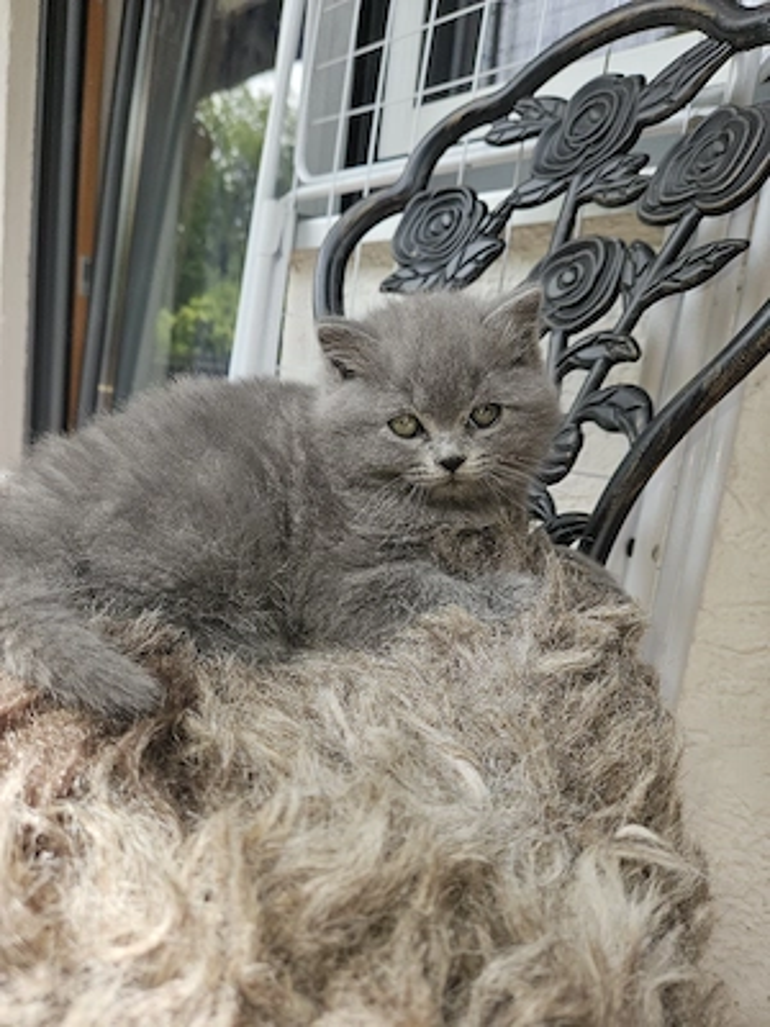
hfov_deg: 58.9
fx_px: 682
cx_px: 385
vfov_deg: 73.9
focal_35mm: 23
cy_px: 514
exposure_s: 1/357
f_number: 1.8
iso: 25
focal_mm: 5.4
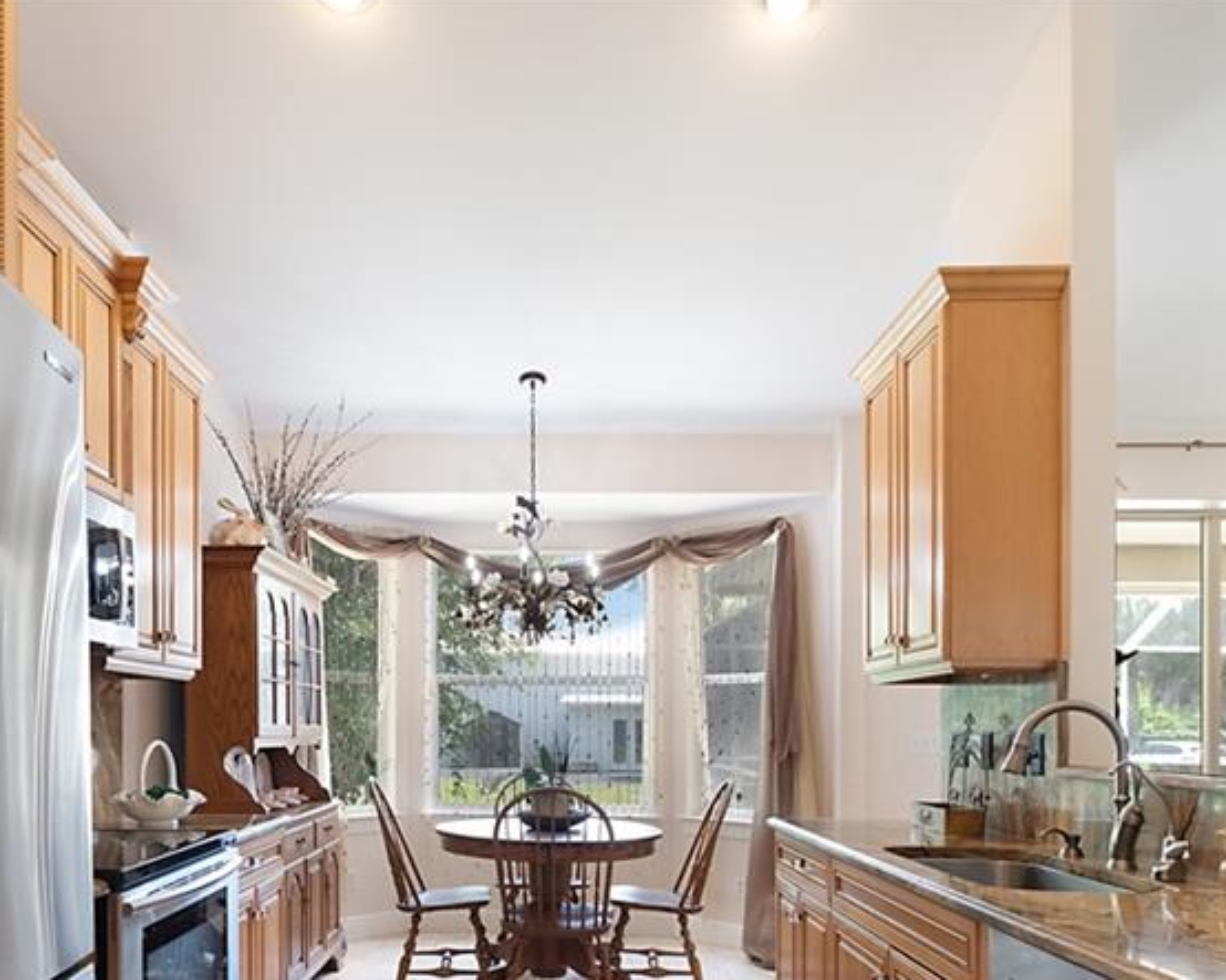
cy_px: 746
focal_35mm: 26
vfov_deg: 52.3
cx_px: 524
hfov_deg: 65.7
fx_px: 943
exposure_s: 1/40
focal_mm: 10
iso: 1250
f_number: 4
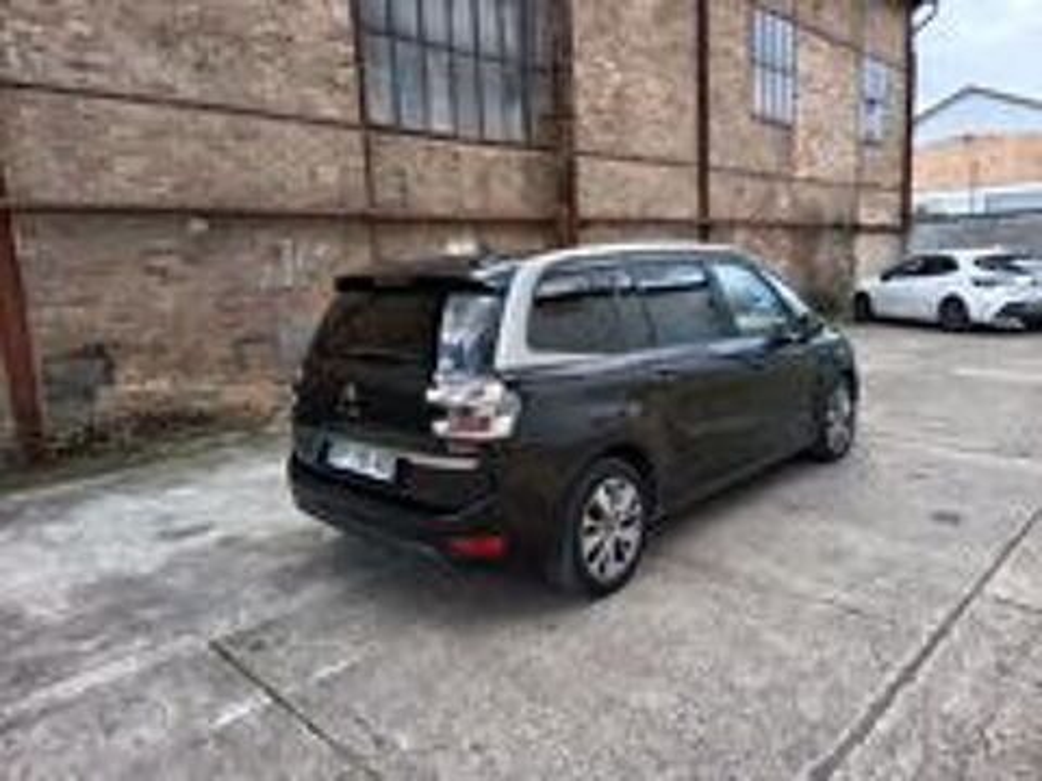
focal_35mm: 24
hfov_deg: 71.6
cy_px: 390
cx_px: 521
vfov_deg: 56.8
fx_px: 722
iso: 50
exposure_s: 1/100
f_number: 1.7
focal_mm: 5.24
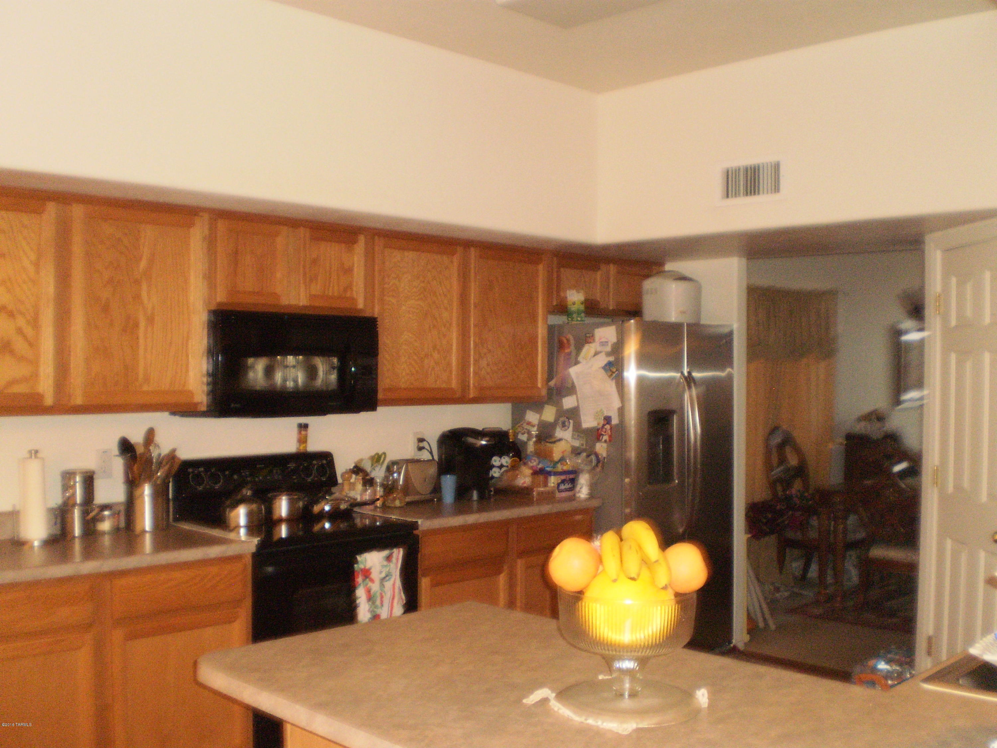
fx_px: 1037
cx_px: 498
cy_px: 374
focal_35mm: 36
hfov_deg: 51.4
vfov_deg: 39.7
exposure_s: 1/30
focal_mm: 6.3
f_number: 3.1
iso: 320
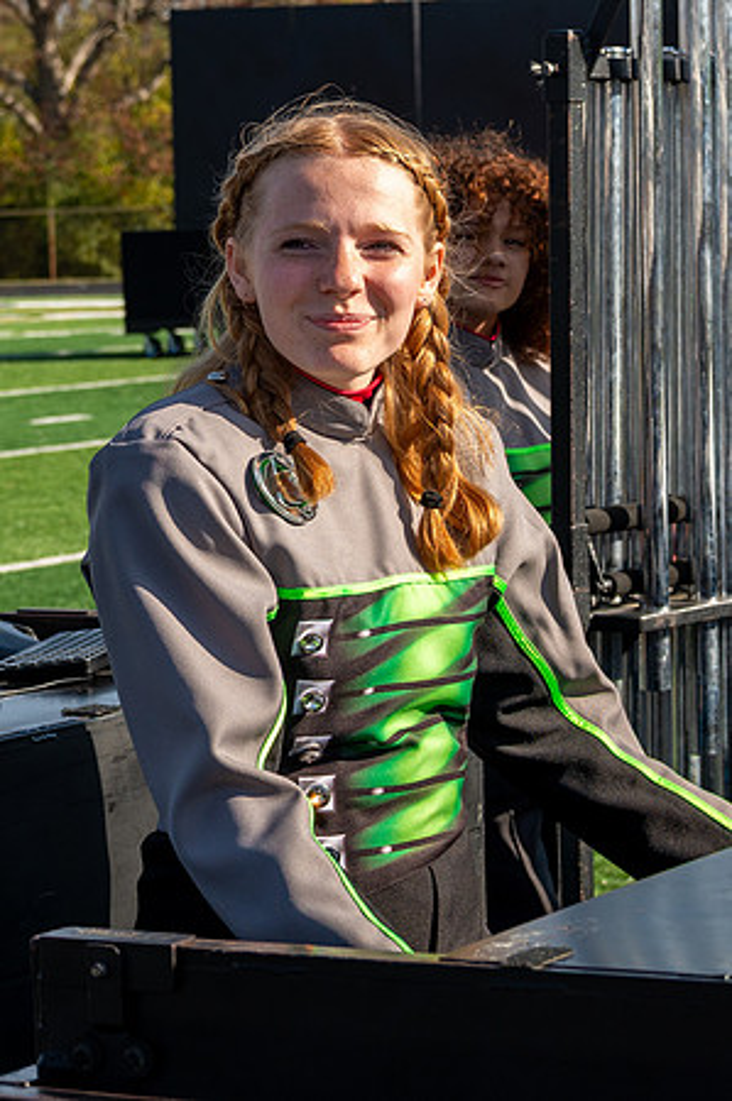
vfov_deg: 15.0
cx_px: 414
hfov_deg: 10.0
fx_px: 4180
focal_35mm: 137
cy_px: 413
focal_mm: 70
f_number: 9
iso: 400
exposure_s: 1/800
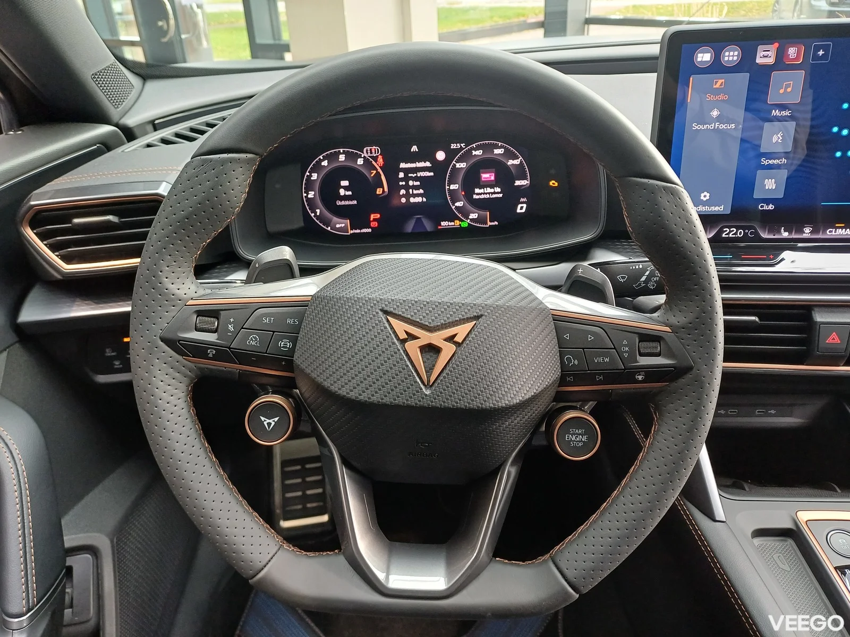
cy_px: 318
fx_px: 614
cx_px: 425
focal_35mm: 25
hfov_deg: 69.4
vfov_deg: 54.9
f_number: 1.8
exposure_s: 1/50
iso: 200
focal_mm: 4.65
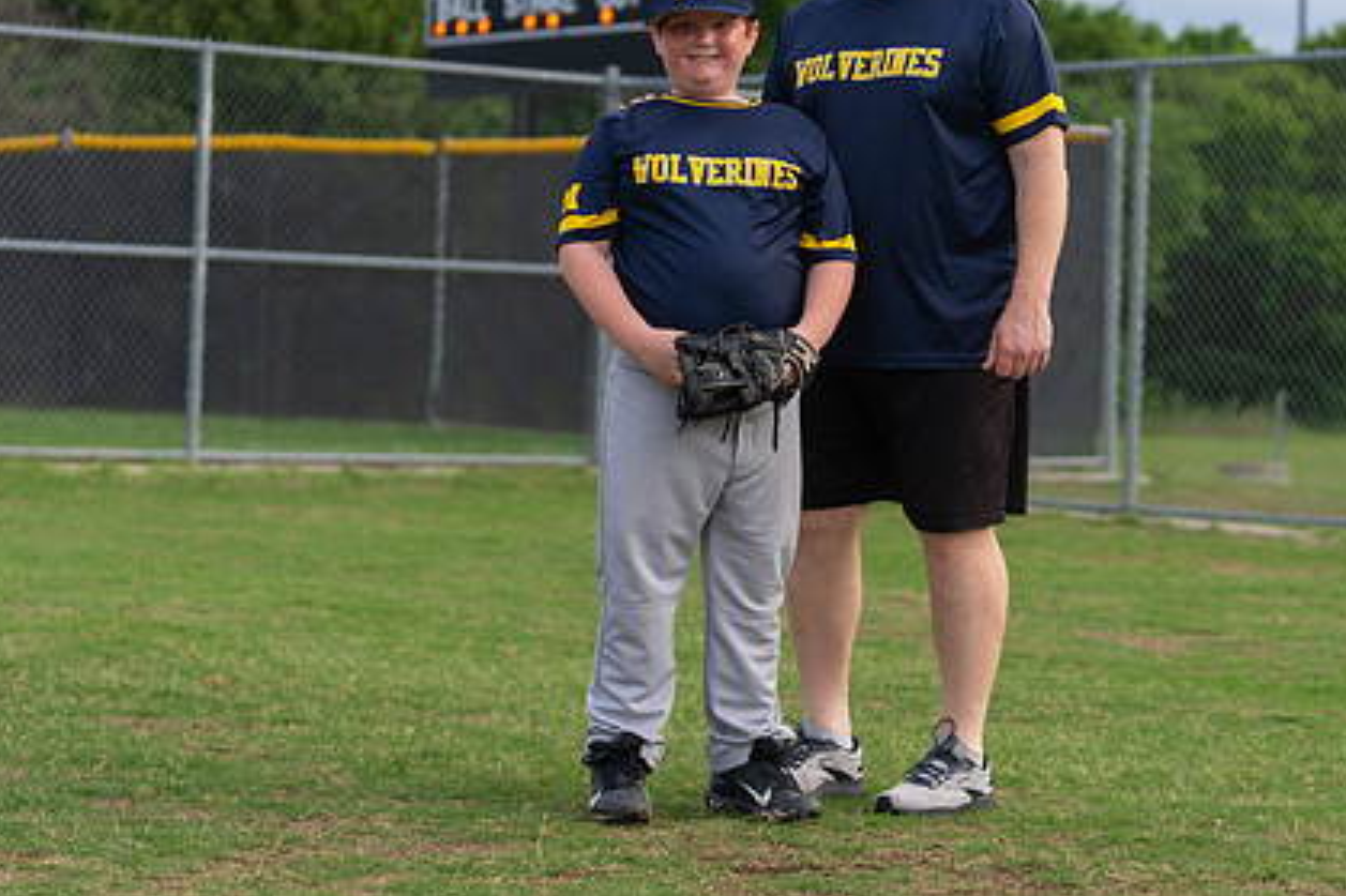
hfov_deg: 21.0
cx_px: 806
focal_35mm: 97
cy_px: 278
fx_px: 3625
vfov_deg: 14.1
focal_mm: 70
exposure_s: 1/320
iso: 250
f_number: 2.8
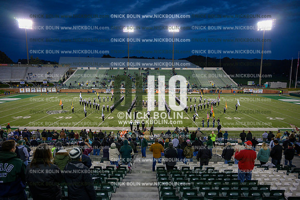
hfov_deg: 73.7
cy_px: 100
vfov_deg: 53.2
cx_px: 150
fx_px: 200
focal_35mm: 24
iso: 2000
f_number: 4
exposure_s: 1/320
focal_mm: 24
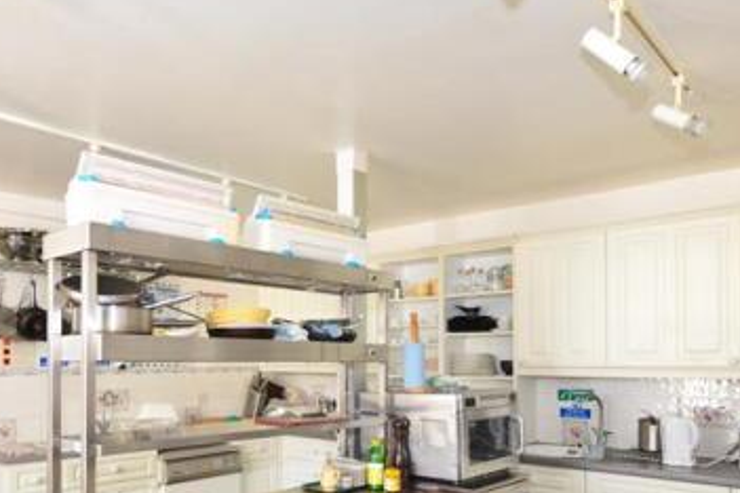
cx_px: 287
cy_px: 332
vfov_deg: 45.6
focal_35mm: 28
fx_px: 576
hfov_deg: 64.7
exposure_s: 1/10
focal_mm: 10
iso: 640
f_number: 6.3
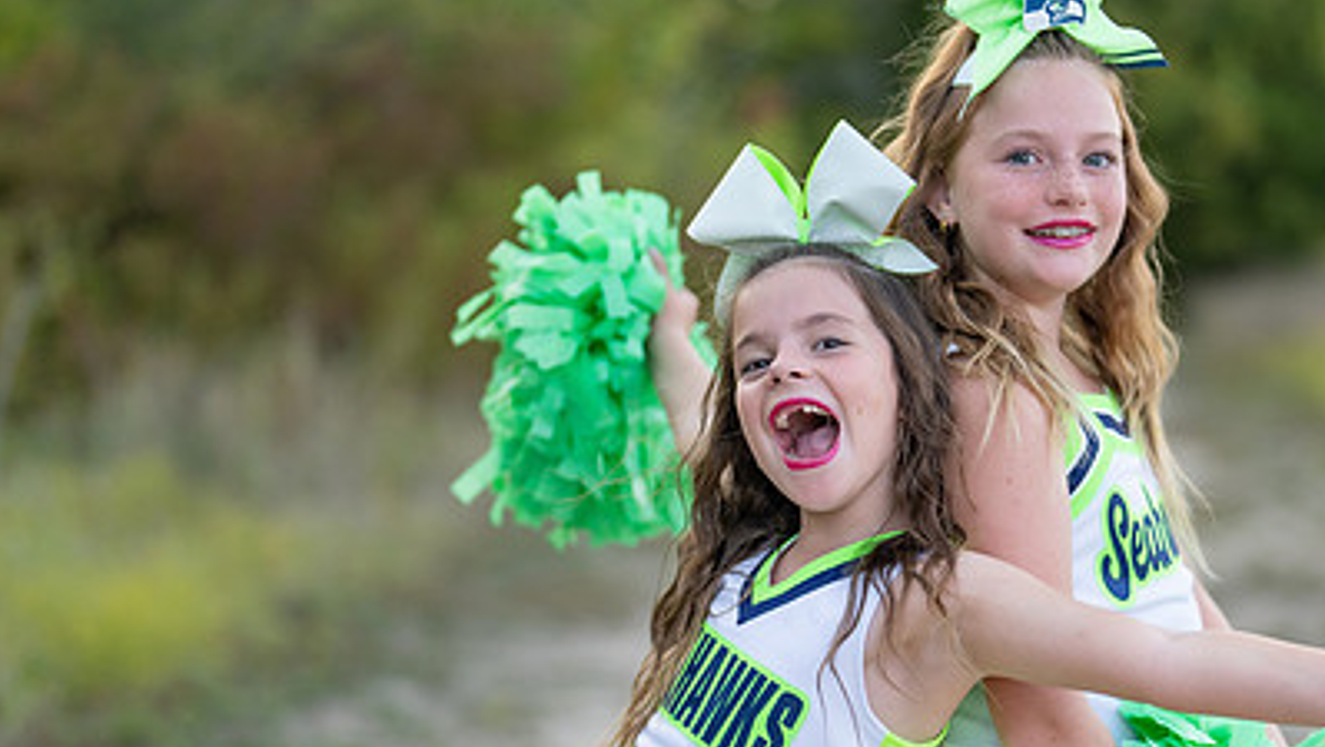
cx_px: 928
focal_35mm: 93
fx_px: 3269
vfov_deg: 13.0
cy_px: 551
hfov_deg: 22.8
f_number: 1.2
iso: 100
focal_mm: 50
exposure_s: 1/800
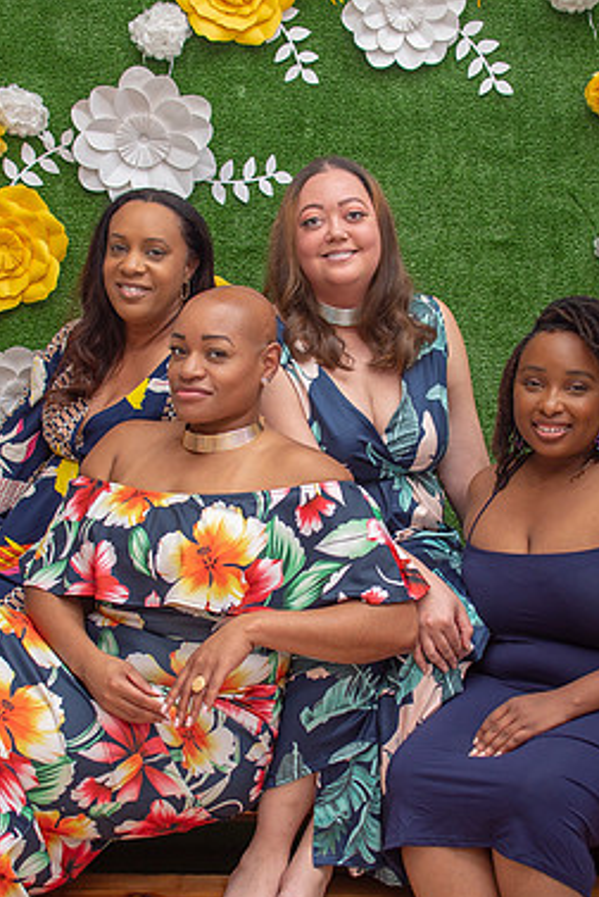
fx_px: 1544
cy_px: 514
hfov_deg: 21.9
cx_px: 314
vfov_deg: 32.3
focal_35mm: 62
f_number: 3.2
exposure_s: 1/200
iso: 100
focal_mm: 35
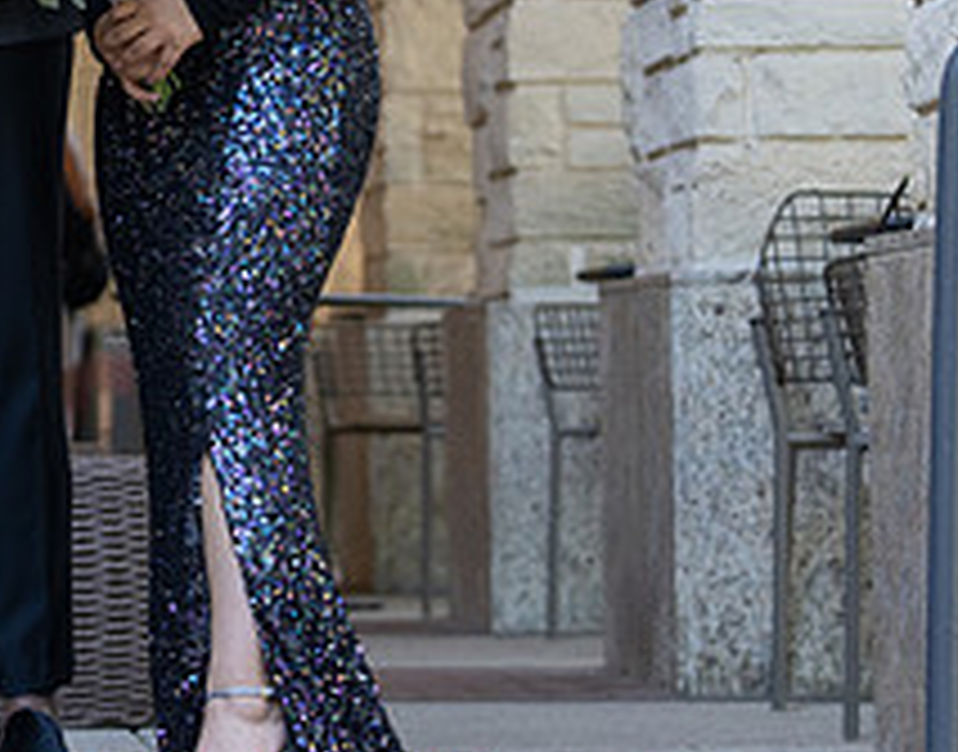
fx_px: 6527
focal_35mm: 232
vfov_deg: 6.6
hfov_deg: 8.4
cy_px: -19
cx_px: 3
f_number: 2.8
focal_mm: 70
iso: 1250
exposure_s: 1/320
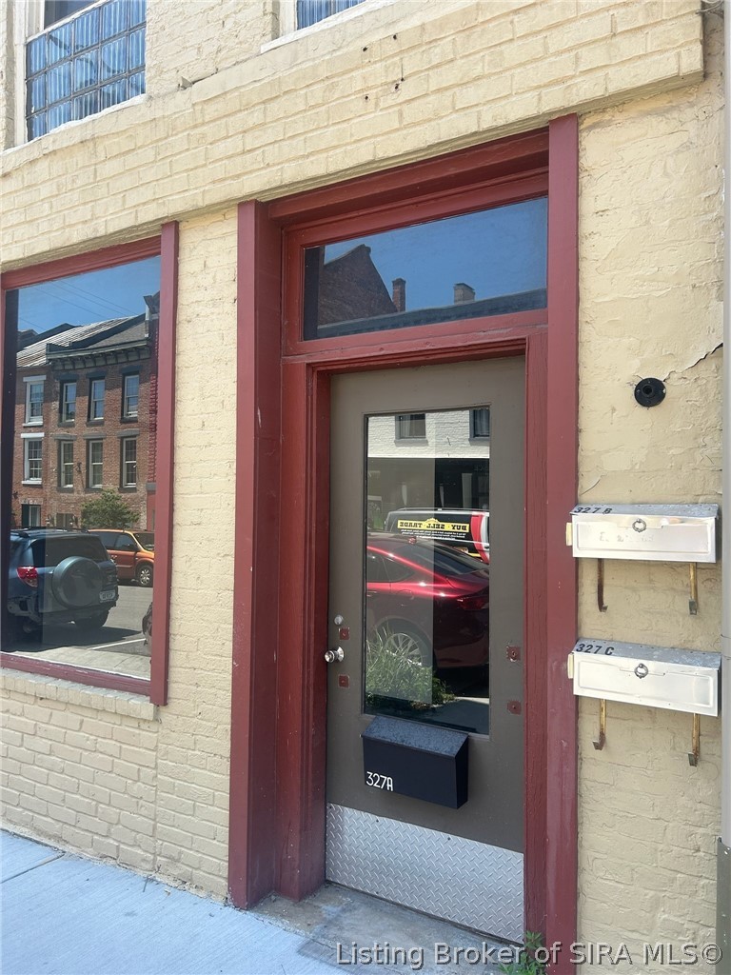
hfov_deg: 53.1
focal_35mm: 26
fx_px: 732
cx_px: 366
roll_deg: +0.1
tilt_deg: +5.4
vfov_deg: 67.3
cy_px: 488
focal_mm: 5.7
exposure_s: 1/572
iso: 50
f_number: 1.5
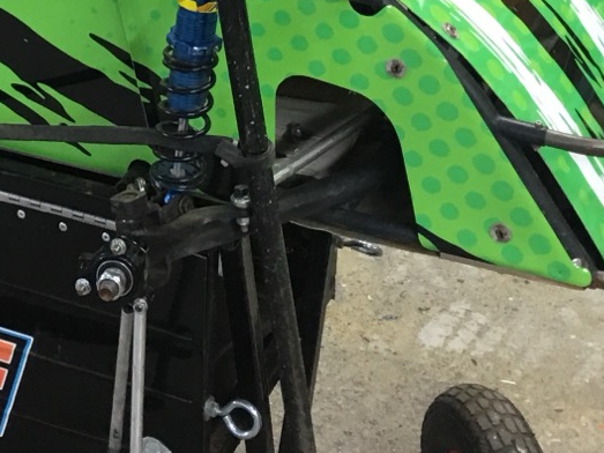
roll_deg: +0.2
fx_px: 1936
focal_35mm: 111
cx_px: -40
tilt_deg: -14.7
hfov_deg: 17.2
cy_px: -302
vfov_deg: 12.4
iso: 40
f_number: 2.2
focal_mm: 4.15
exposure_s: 1/15
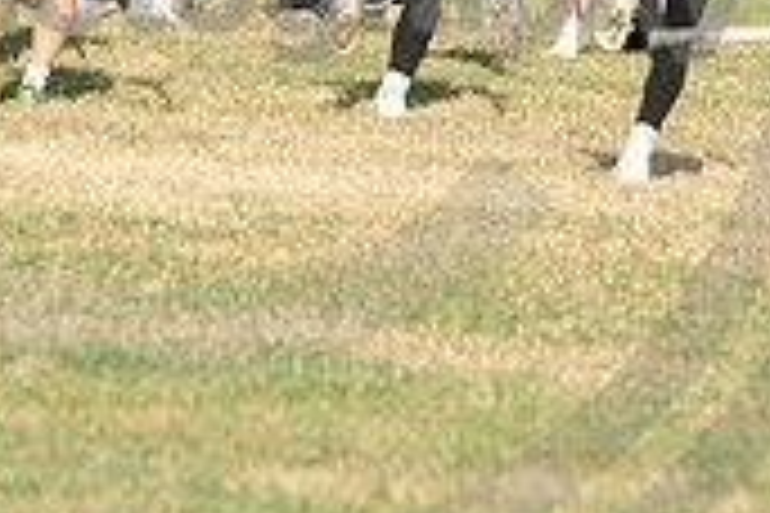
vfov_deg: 2.0
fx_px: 14501
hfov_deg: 3.0
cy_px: -65
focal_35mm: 678
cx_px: 162
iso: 250
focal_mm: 200
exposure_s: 1/1600
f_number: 5
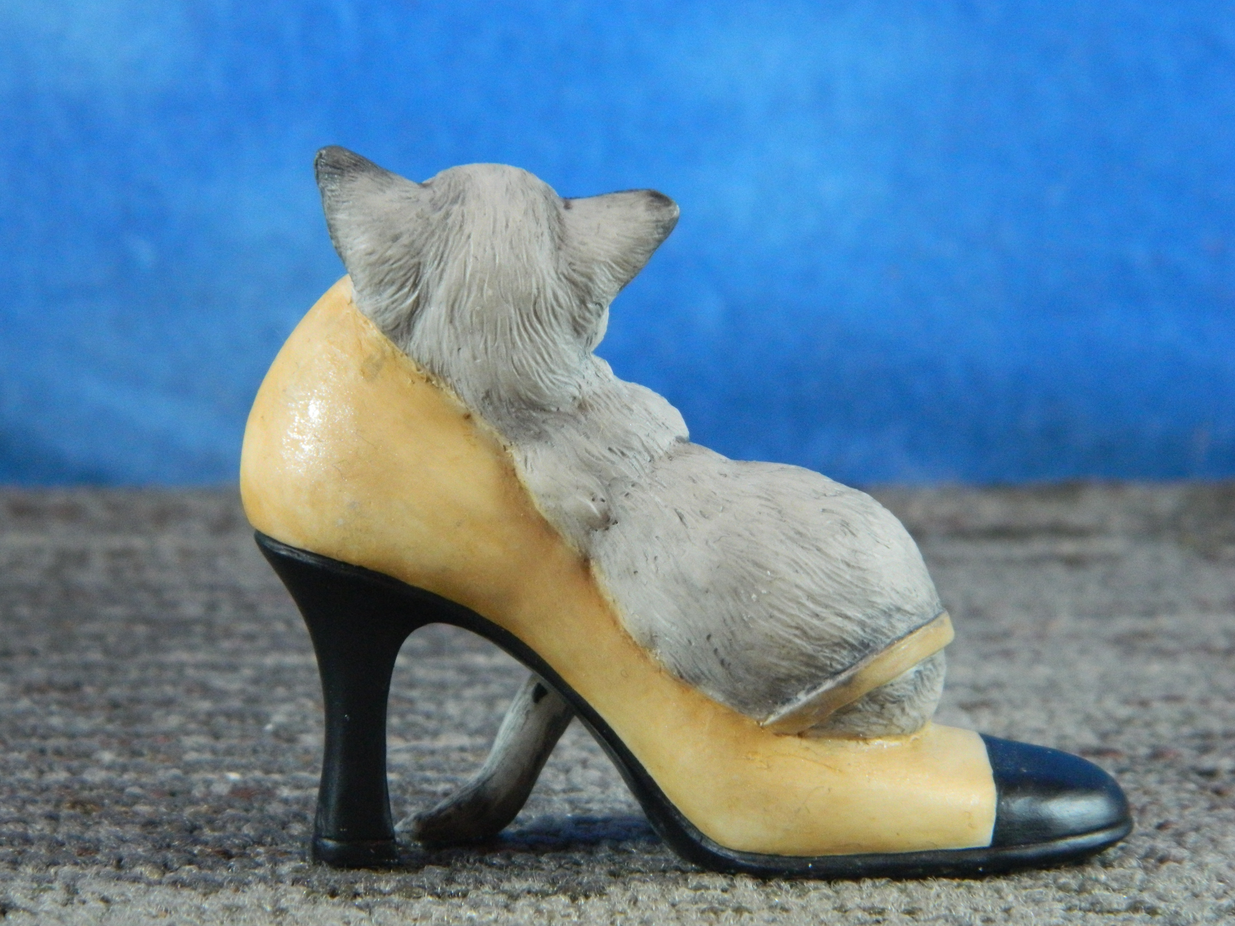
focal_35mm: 150
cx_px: 618
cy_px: 463
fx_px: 5352
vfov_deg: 9.9
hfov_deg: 13.2
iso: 400
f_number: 4.9
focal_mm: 27
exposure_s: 1/15
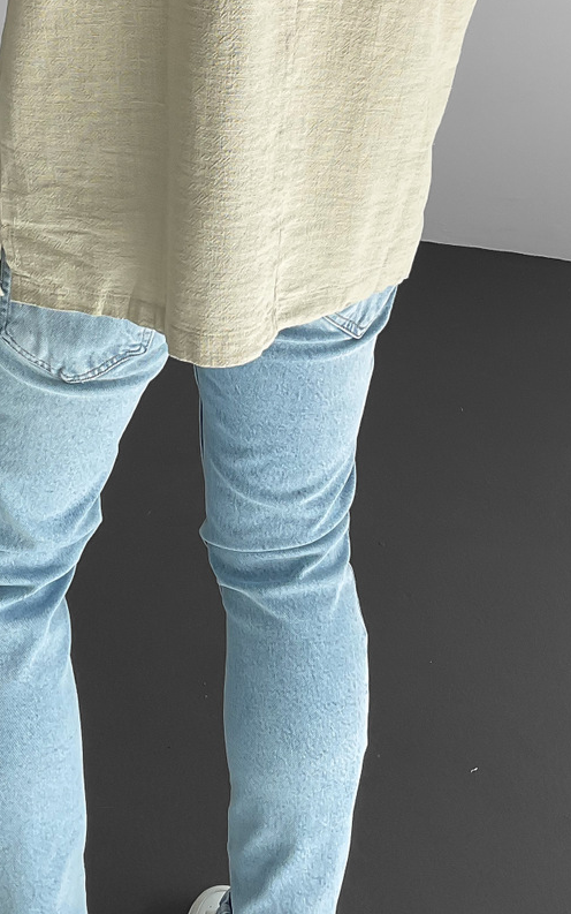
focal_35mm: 62
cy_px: 103
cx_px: 170
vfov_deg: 31.5
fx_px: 1543
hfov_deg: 20.9
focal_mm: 3
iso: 16
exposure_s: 1/340
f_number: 1.8
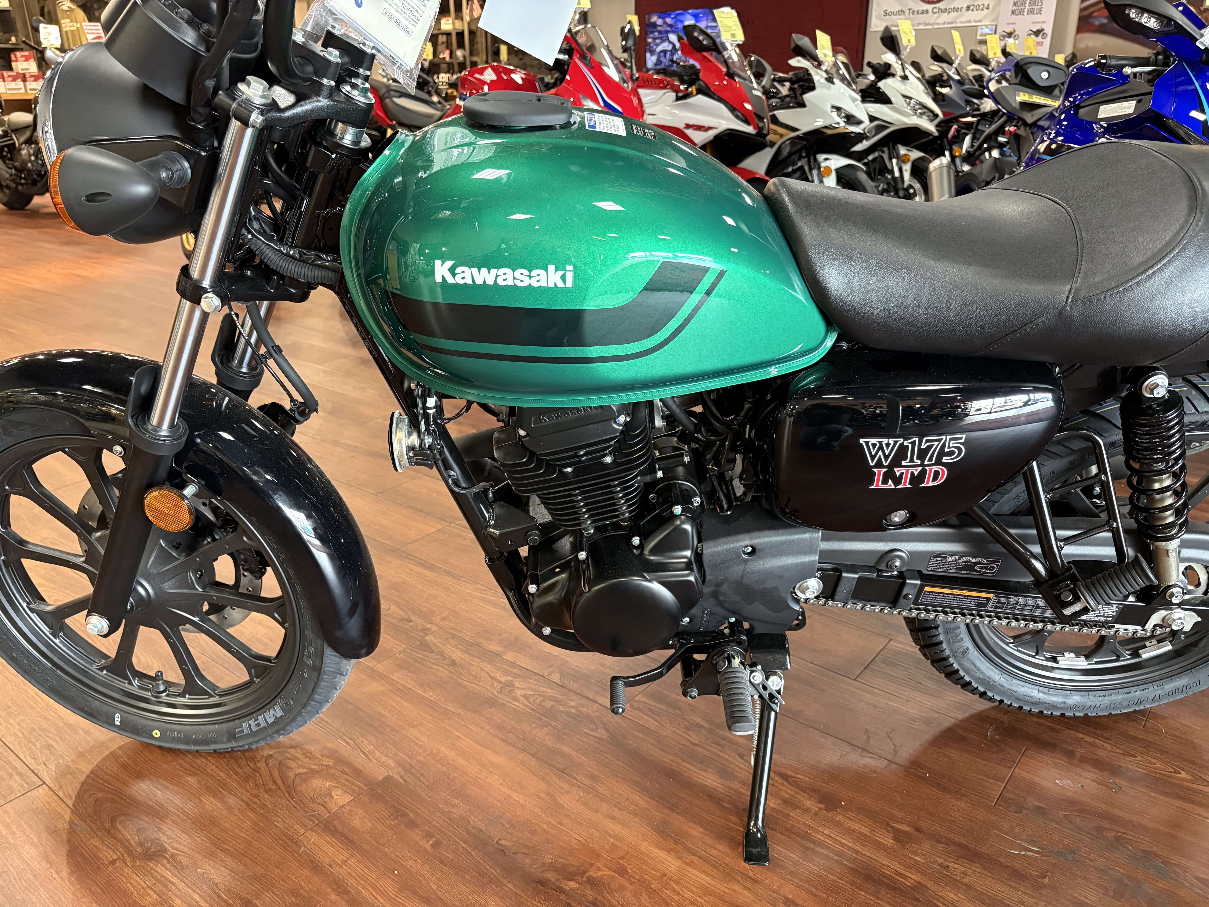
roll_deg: +0.6
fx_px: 908
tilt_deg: -20.9
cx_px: 604
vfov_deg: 53.1
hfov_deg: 67.3
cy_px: 454
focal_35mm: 26
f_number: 1.6
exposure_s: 1/60
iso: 500
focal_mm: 5.96
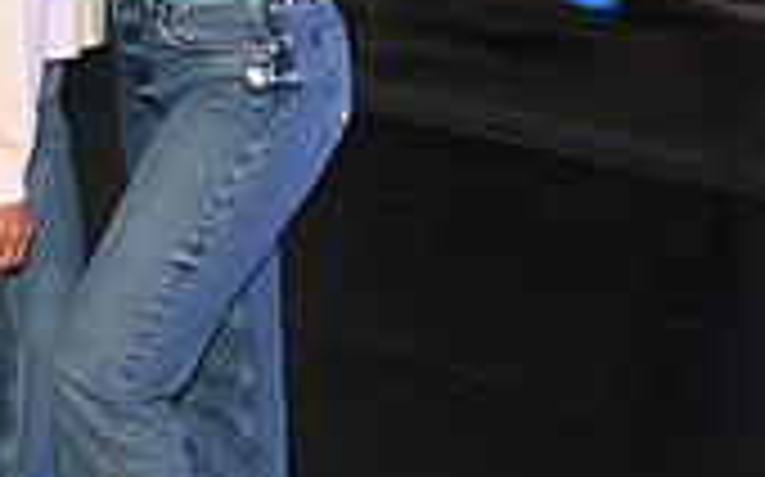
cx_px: 135
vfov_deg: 9.4
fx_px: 2896
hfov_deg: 14.9
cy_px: 9
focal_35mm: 139
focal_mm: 40
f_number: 4
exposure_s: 1/60
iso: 800
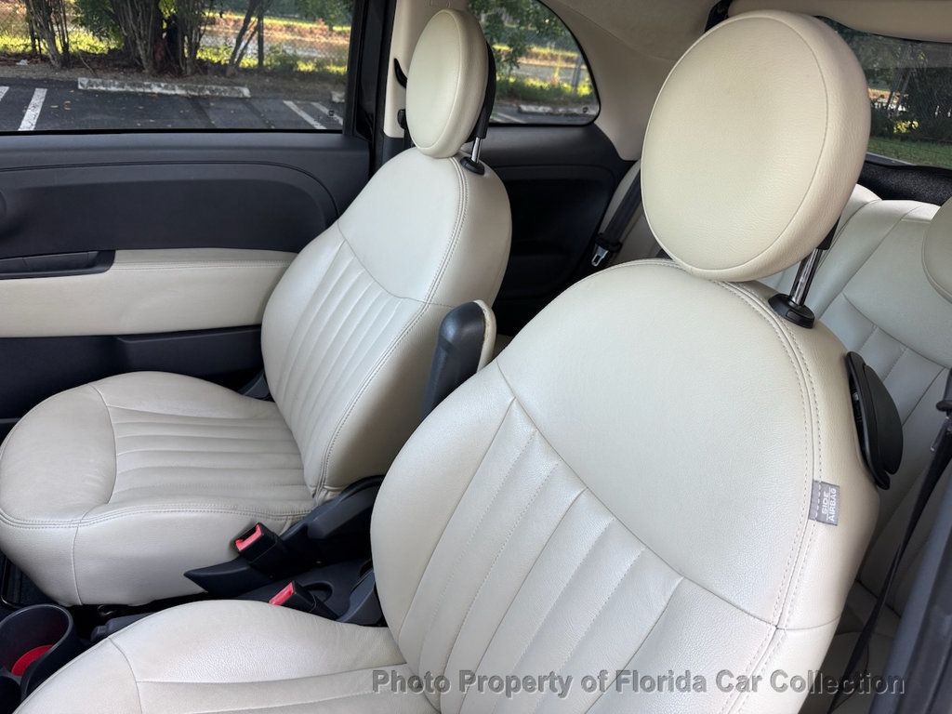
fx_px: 660
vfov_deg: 56.8
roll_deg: -7.4
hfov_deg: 71.6
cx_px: 476
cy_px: 357
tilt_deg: -26.1
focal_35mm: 24
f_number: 1.78
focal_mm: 6.76
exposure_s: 1/121
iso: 80
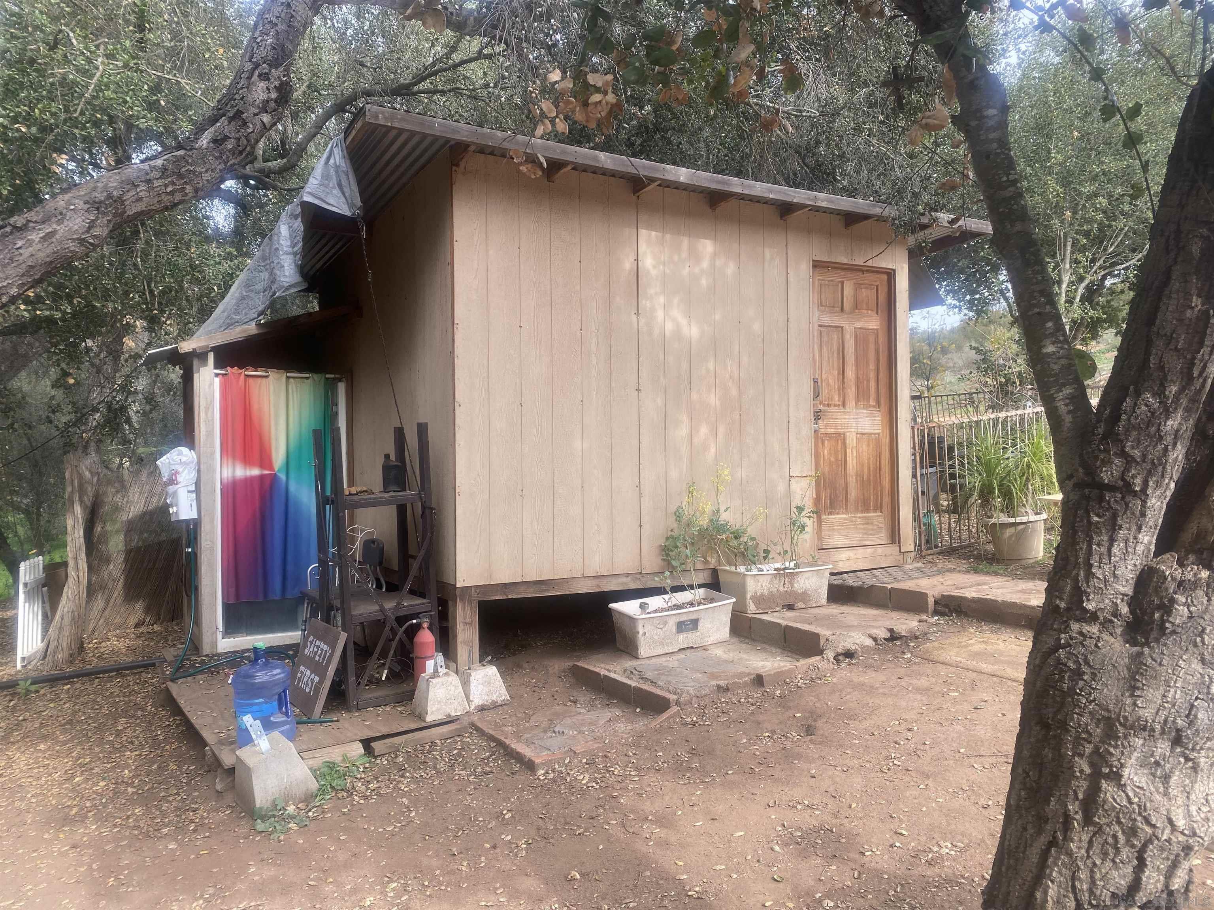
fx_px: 912
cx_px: 607
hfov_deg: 67.3
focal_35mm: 26
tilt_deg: +0.4
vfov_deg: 53.1
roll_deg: +1.1
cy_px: 455
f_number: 1.8
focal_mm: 4.25
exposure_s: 1/335
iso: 32
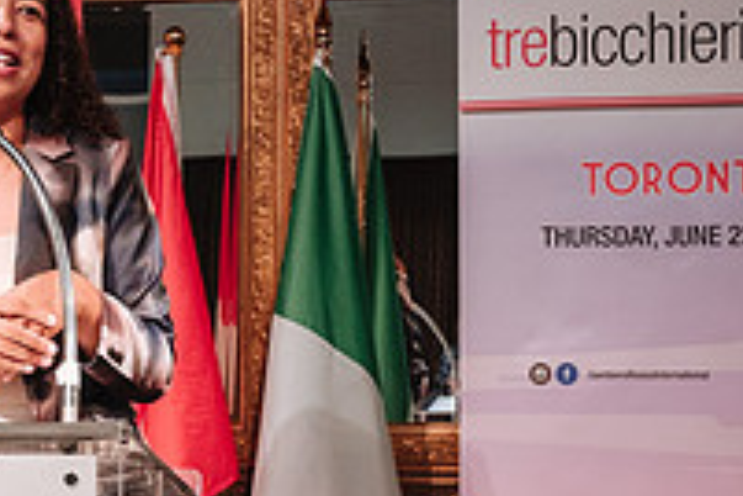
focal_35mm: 104
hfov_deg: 19.5
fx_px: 2146
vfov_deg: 13.1
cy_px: 361
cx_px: 222
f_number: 5
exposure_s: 1/60
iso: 800
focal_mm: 24
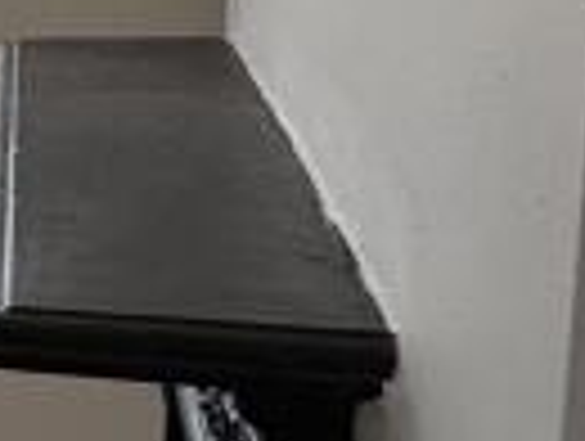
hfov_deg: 9.5
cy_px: 45
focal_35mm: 110
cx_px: -1472
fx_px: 1862
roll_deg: +3.4
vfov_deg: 13.4
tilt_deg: -6.9
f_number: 2.2
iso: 40
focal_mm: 2.22
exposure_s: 1/144
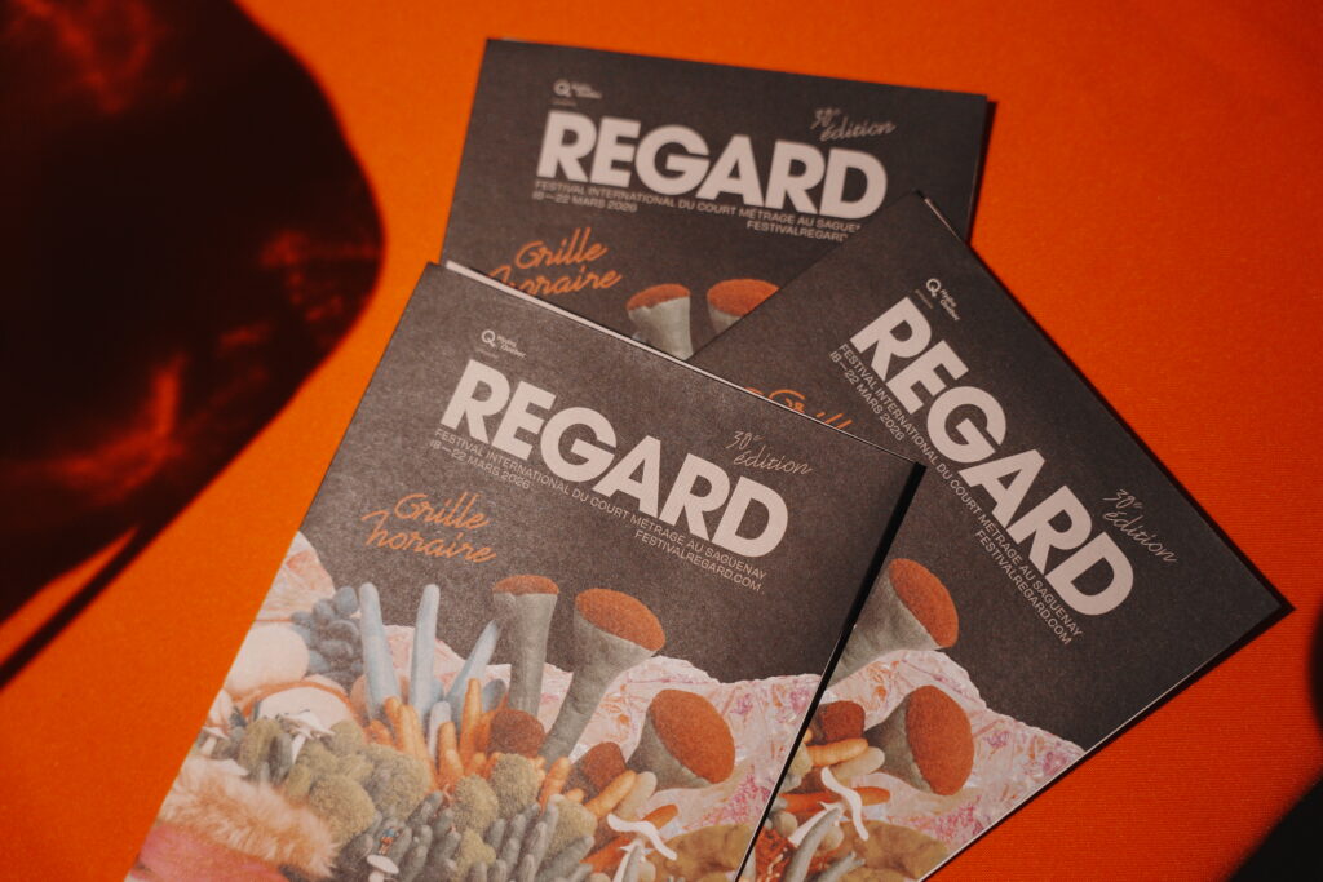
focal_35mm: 45
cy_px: 441
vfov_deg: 29.7
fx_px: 1665
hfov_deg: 43.3
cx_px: 662
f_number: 2.8
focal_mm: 45.3
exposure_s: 1/125
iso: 3200
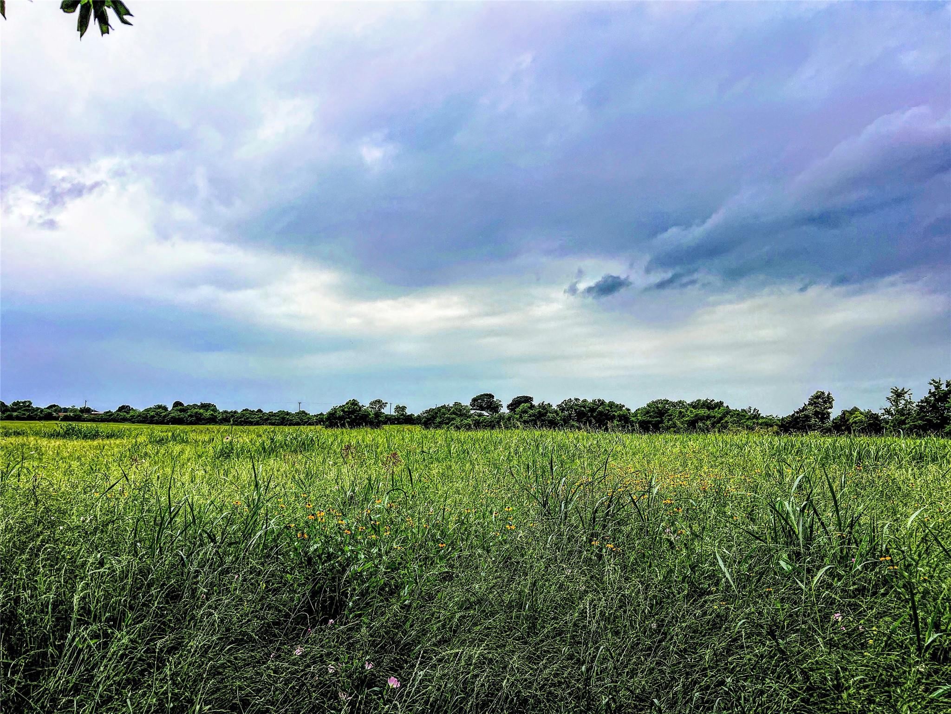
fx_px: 714
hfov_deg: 67.3
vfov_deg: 53.1
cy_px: 357
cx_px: 476
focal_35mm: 26
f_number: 1.5
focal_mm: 5.7
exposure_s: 1/6000
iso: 50
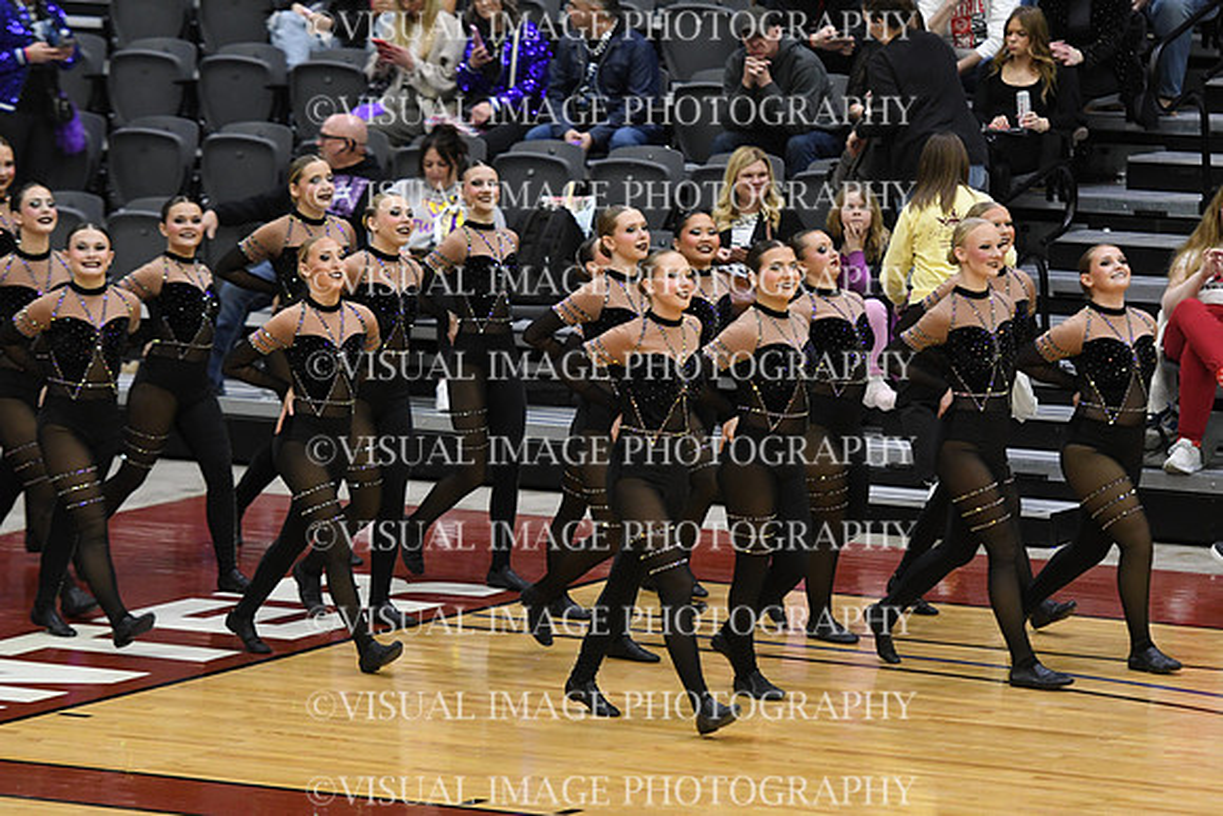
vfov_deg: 6.5
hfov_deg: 9.8
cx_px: 612
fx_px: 7136
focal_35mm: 210
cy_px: 408
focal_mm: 140
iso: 3200
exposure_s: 1/400
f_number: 2.8
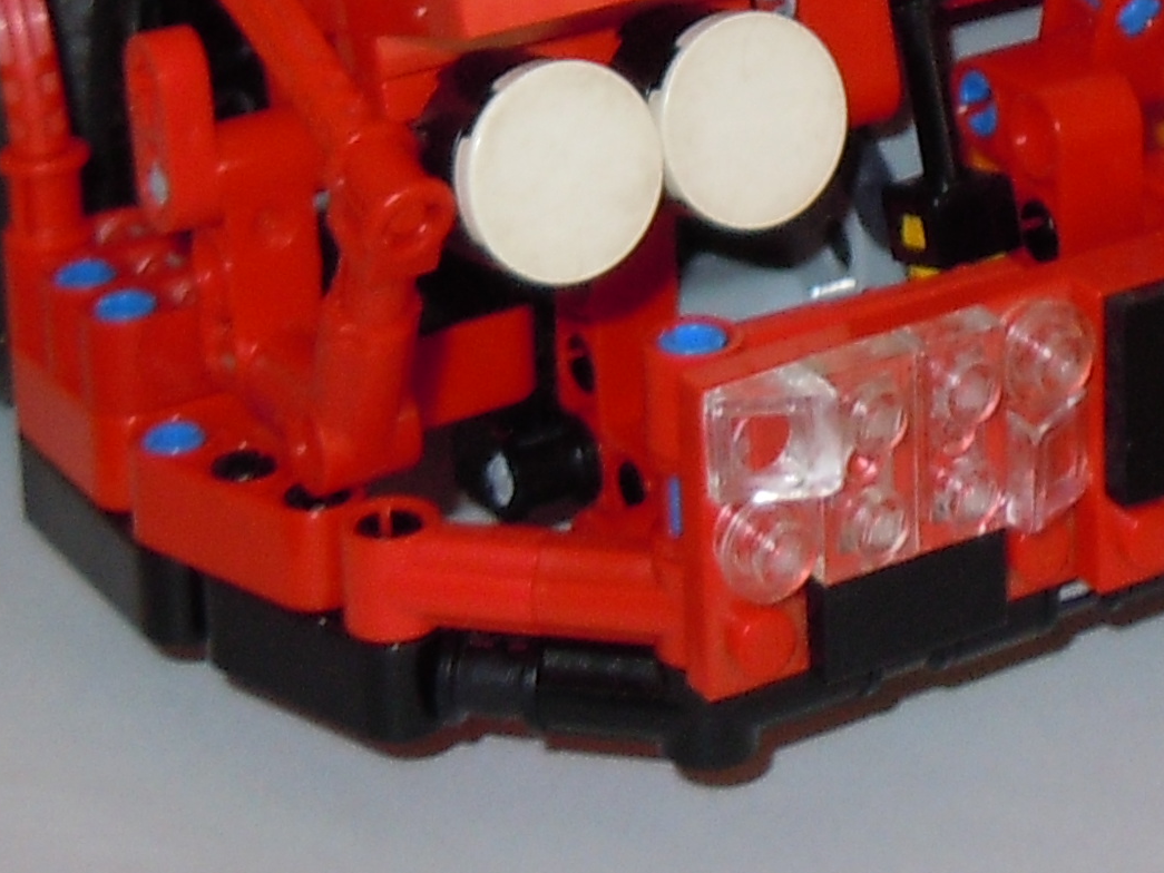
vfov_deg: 11.1
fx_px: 4170
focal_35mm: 124
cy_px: -763
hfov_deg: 15.9
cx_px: 656
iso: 125
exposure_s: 1/30
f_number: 3.5
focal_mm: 5.4
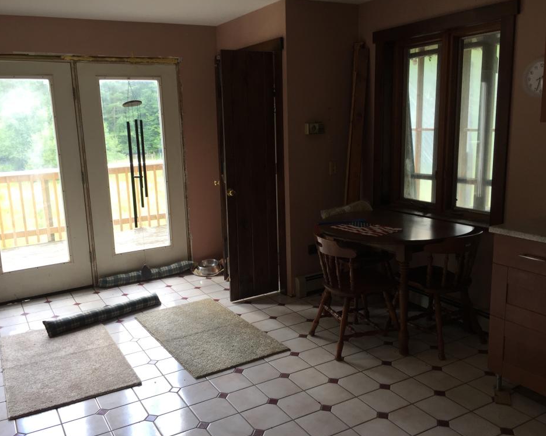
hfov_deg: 57.1
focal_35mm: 31
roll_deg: +1.9
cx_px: 258
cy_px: 219
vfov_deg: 47.1
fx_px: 501
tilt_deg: -11.0
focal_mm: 4.15
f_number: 2.2
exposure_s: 1/60
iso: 40
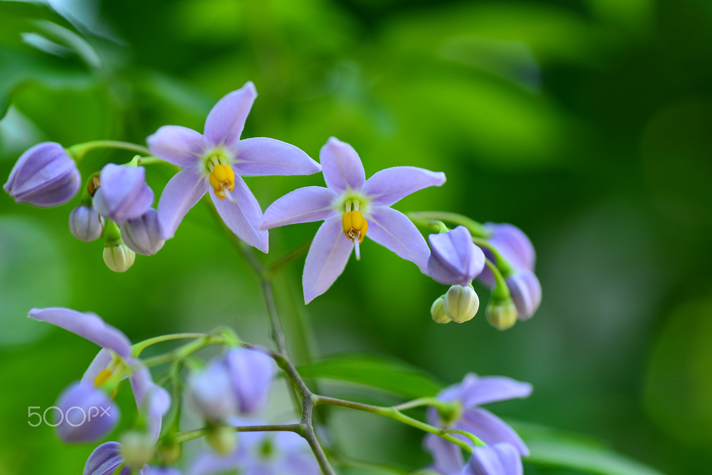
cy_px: 238
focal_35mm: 90
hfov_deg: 22.6
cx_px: 356
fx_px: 1781
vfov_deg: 15.2
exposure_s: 1/180
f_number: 5.6
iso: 200
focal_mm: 90
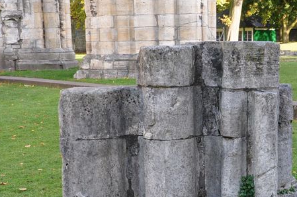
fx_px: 733
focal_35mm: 89
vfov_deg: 15.0
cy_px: 213
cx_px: 192
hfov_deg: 22.8
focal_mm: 26
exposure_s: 1/60
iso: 360
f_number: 8
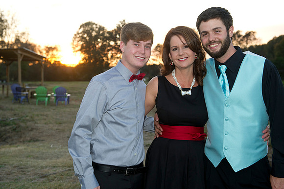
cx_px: 142
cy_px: 94
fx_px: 378
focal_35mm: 48
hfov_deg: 41.1
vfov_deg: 28.0
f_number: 5
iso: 640
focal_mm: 48
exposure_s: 1/200
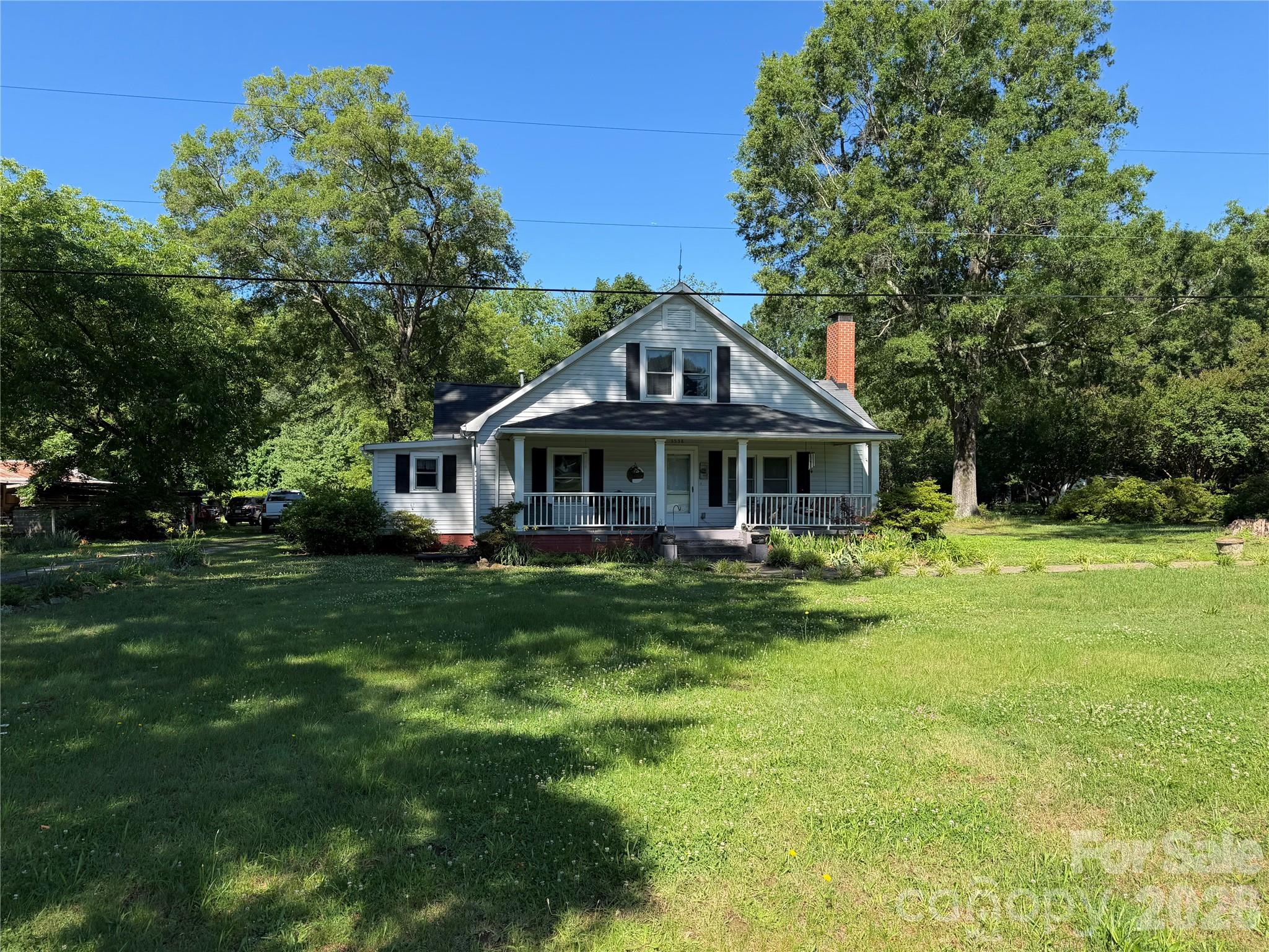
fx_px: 880
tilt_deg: +1.1
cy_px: 476
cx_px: 634
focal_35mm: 24
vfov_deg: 56.8
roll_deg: +0.0
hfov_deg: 71.6
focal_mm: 6.76
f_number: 1.78
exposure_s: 1/1653
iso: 80
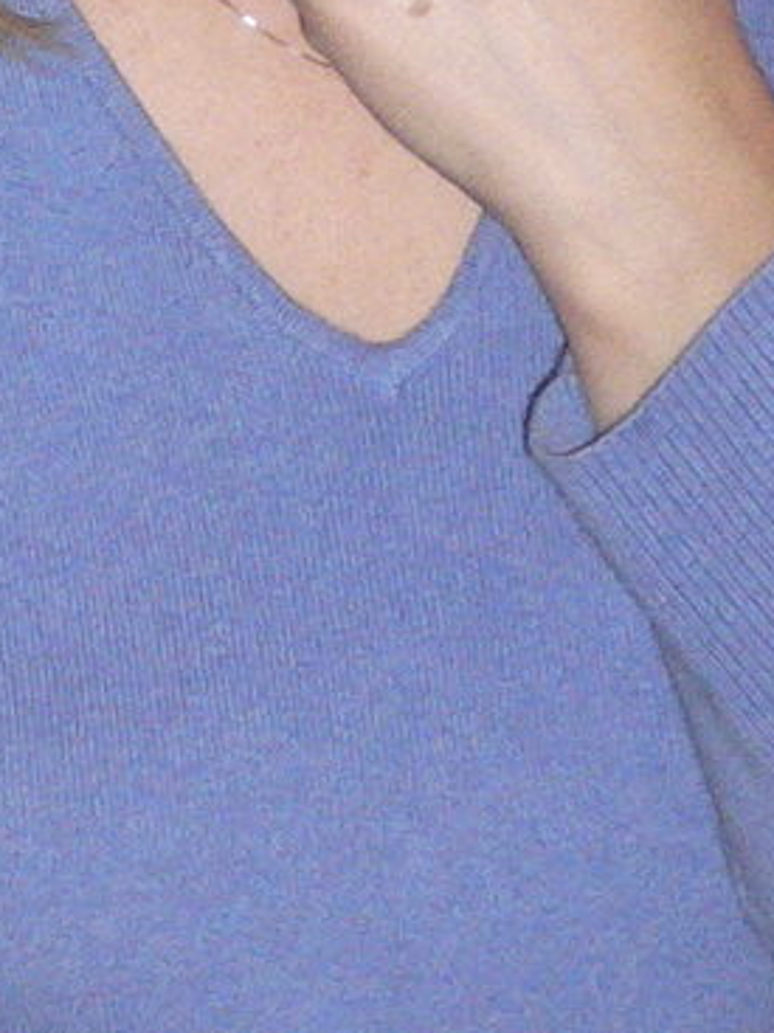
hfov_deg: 4.8
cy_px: 526
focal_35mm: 307
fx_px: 9158
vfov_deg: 6.5
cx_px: 163
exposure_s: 1/60
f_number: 4
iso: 400
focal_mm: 11
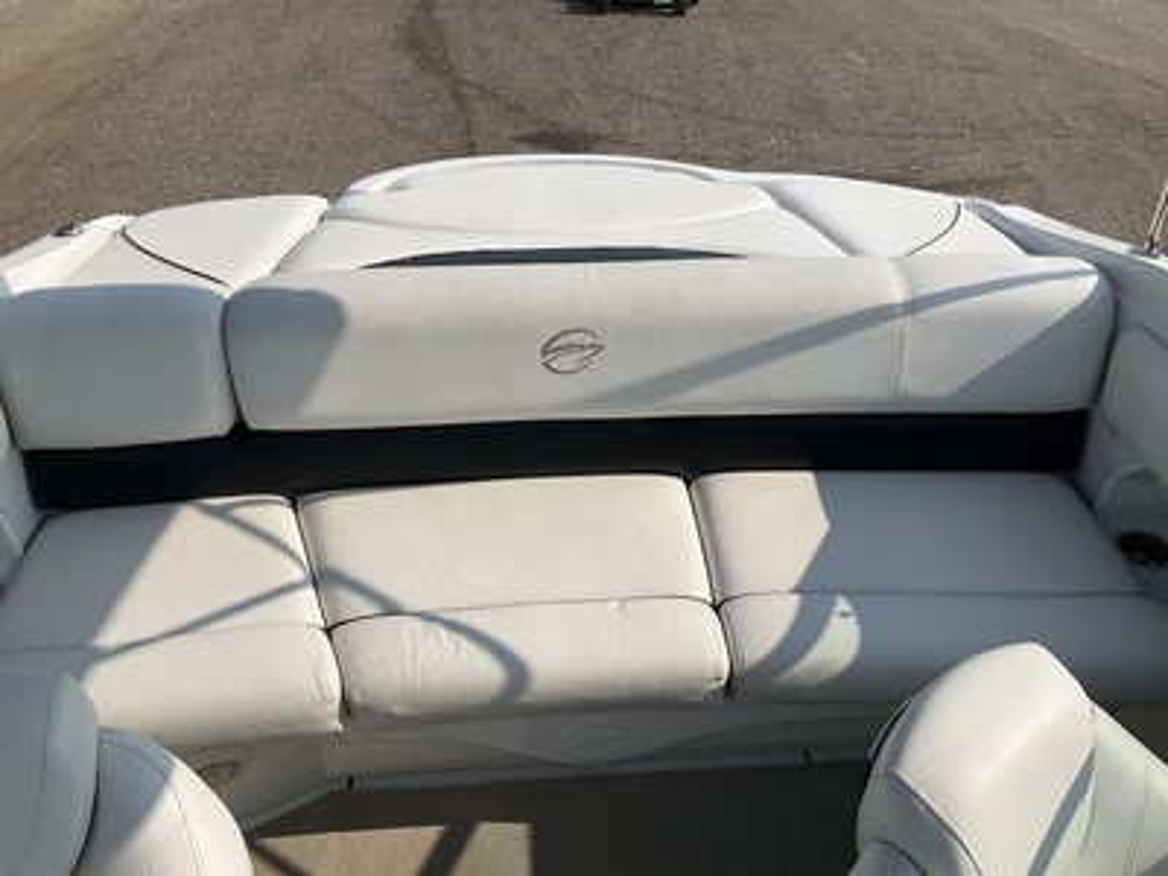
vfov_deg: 48.2
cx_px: 584
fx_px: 979
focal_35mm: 29
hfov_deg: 61.7
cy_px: 438
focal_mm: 3
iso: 25
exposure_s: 1/3125
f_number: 1.8
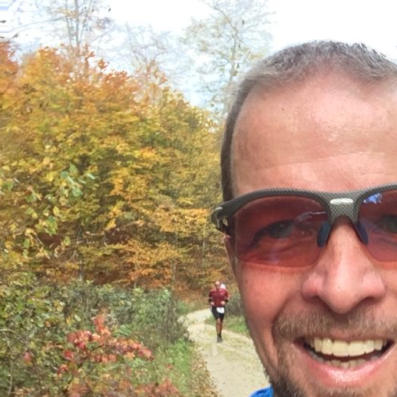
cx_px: 380
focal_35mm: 53
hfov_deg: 30.3
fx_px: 688
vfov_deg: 32.1
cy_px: 241
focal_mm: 2.15
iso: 50
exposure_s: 1/174
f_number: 2.4
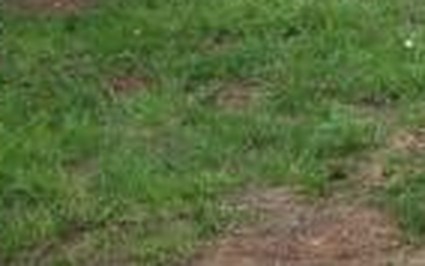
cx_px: 828
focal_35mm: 157
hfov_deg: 12.0
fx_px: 1820
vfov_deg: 7.9
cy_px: -321
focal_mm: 6
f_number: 4.8
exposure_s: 1/180
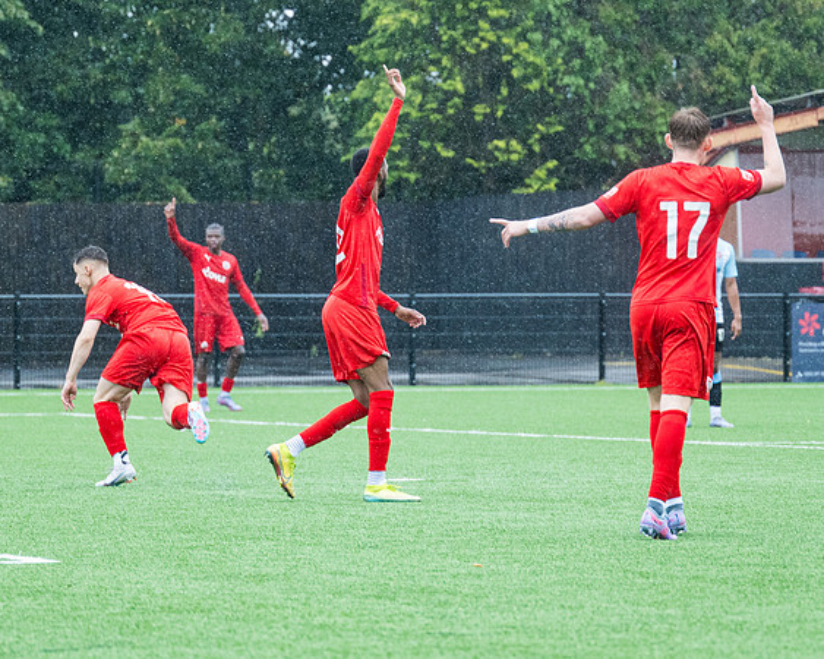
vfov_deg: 6.5
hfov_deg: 8.1
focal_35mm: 238
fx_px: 5803
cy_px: 324
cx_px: 277
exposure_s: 1/1250
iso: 1000
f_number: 4
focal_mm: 125
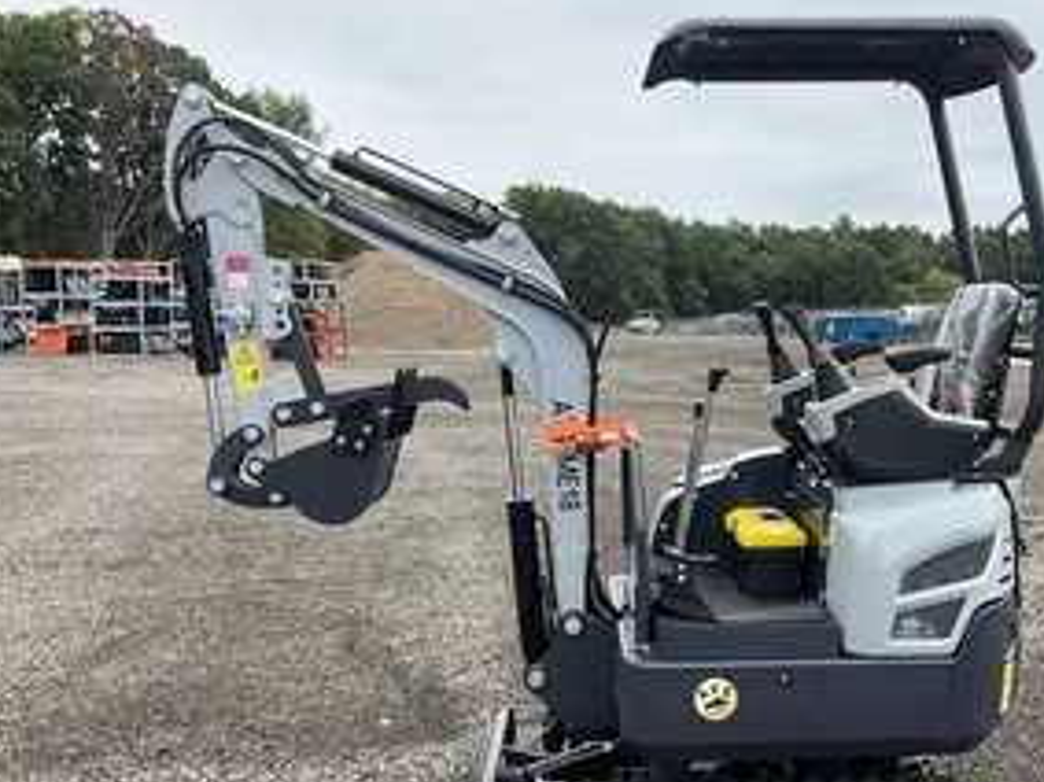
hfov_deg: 45.4
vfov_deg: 35.0
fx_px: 1236
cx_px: 649
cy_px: 450
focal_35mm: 41
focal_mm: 3
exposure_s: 1/586
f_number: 1.8
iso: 25
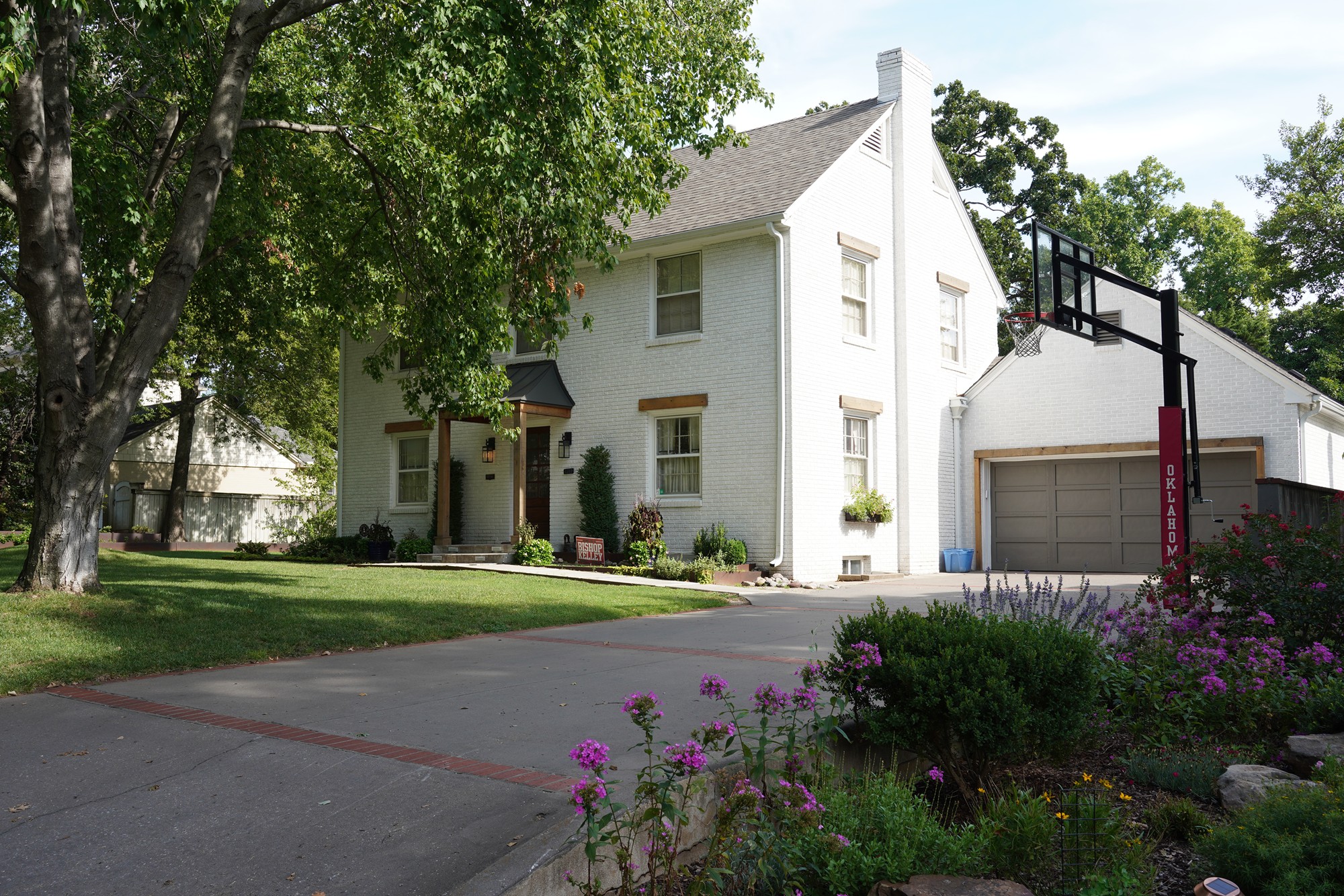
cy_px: 448
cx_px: 672
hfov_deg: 57.2
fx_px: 1232
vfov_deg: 40.0
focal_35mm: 33
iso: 200
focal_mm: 33
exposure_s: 1/100
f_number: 11
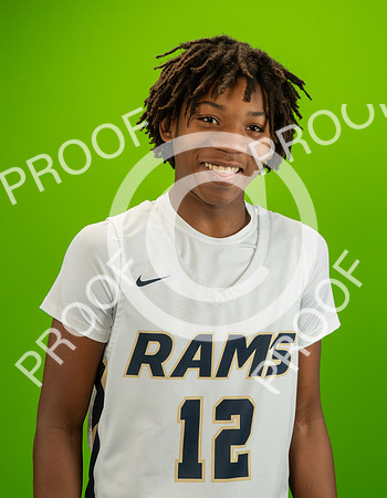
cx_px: 214
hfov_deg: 18.4
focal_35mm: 82
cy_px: 229
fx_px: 1197
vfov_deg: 23.5
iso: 800
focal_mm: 53
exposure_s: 1/60
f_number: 18
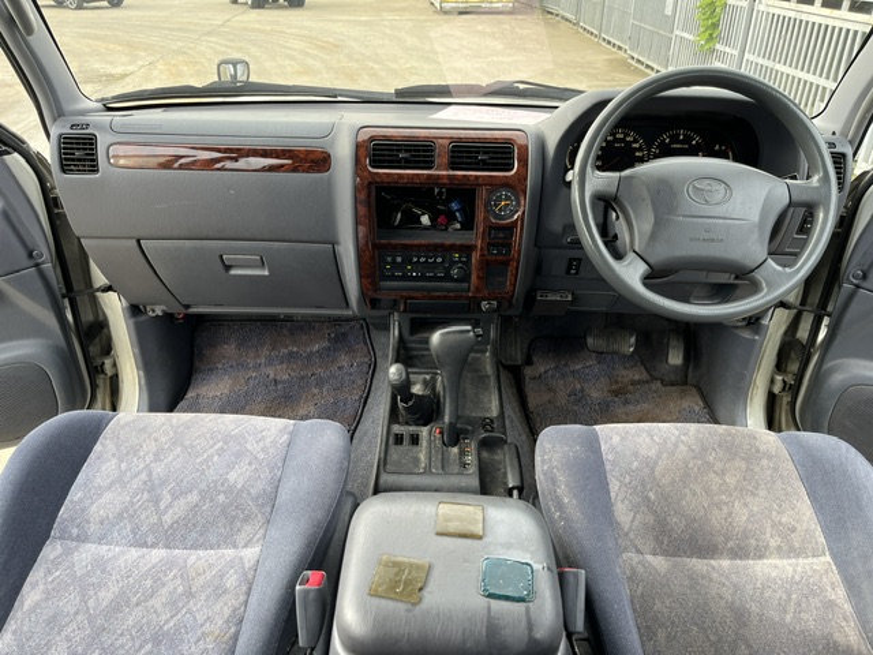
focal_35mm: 26
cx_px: 436
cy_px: 328
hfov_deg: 67.3
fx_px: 656
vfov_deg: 53.1
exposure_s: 1/184
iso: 50
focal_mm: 5.1
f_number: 1.6
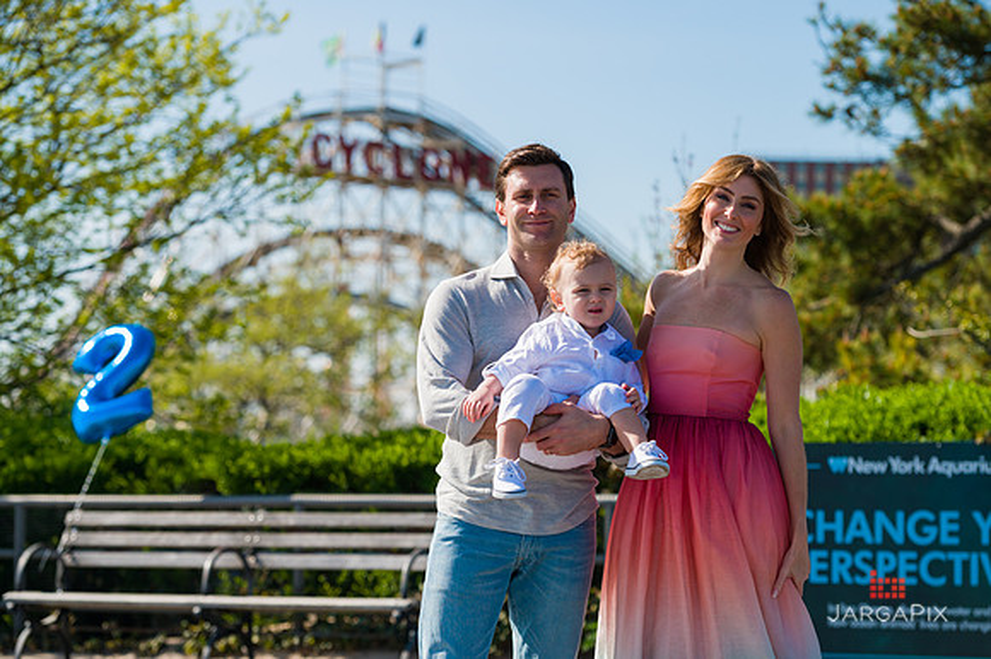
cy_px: 330
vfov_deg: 12.4
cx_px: 496
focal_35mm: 110
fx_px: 3026
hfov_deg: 18.6
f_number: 5
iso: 200
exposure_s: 1/2500
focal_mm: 110
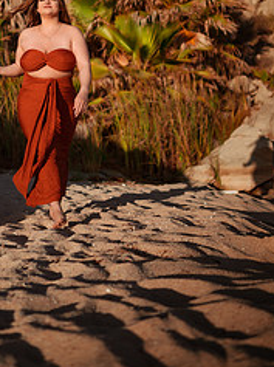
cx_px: 68
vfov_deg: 29.0
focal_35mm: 64
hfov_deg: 22.7
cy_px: 29
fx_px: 677
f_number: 1.8
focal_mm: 35
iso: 50
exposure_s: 1/8000
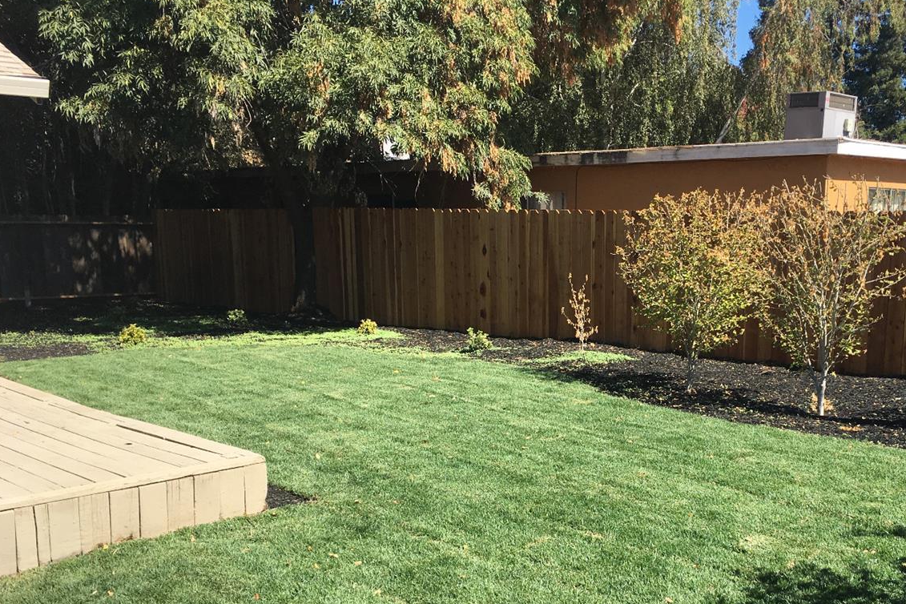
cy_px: 441
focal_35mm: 40
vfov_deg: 32.9
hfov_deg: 47.9
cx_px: 584
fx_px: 1007
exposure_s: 1/1099
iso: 25
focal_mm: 4.15
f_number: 2.2
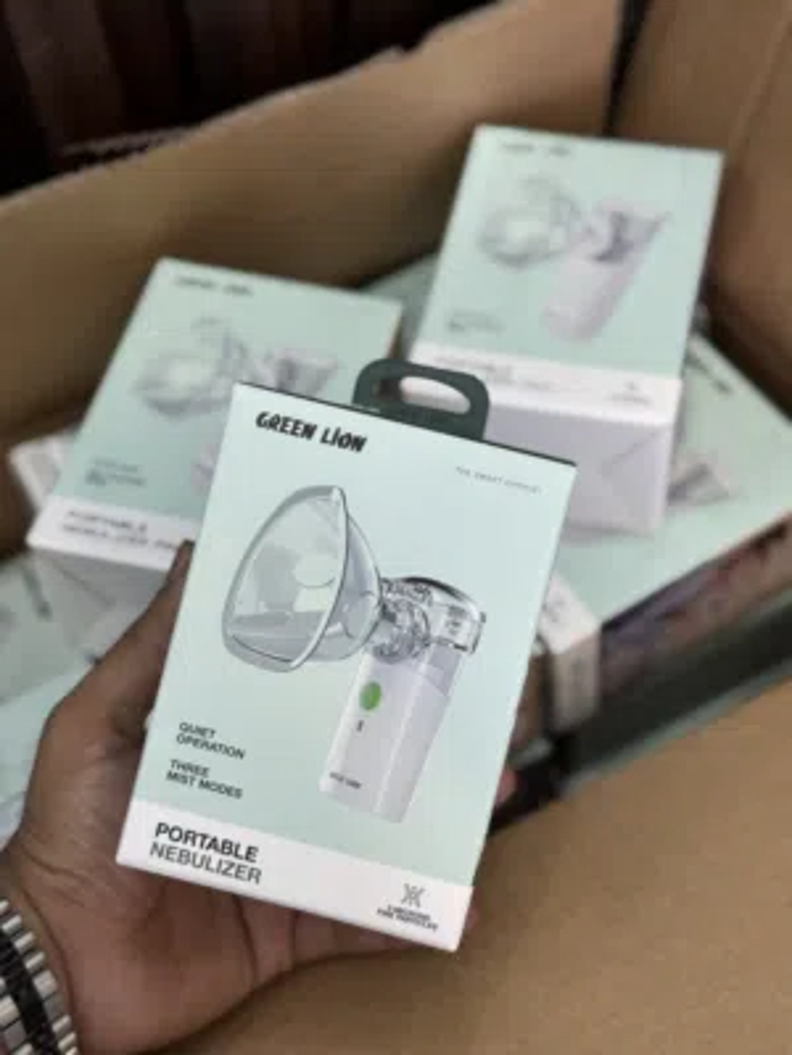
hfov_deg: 30.3
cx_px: 396
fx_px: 1464
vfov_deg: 39.7
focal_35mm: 48
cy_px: 528
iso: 50
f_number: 1.78
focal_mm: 6.76
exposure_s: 1/121
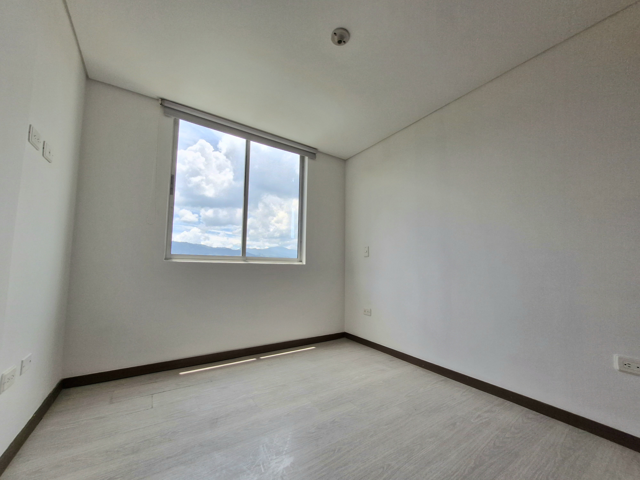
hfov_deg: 106.2
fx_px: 240
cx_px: 320
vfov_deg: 89.9
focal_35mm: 13
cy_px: 240
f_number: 2.2
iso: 50
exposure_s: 1/152
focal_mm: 1.74
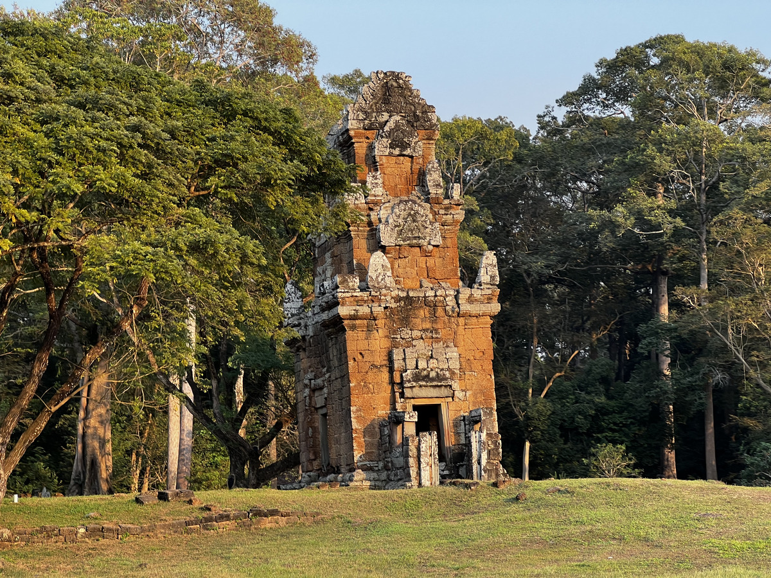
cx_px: 386
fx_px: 1715
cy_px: 289
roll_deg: -1.5
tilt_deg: +3.1
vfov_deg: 19.1
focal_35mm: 77
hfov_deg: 25.3
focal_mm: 9
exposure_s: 1/99
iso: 32
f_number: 2.8
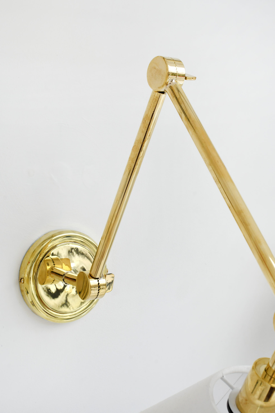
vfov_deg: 38.2
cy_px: 206
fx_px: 596
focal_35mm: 52
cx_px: 138
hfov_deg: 26.0
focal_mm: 35
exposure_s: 1/125
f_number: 13
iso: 400
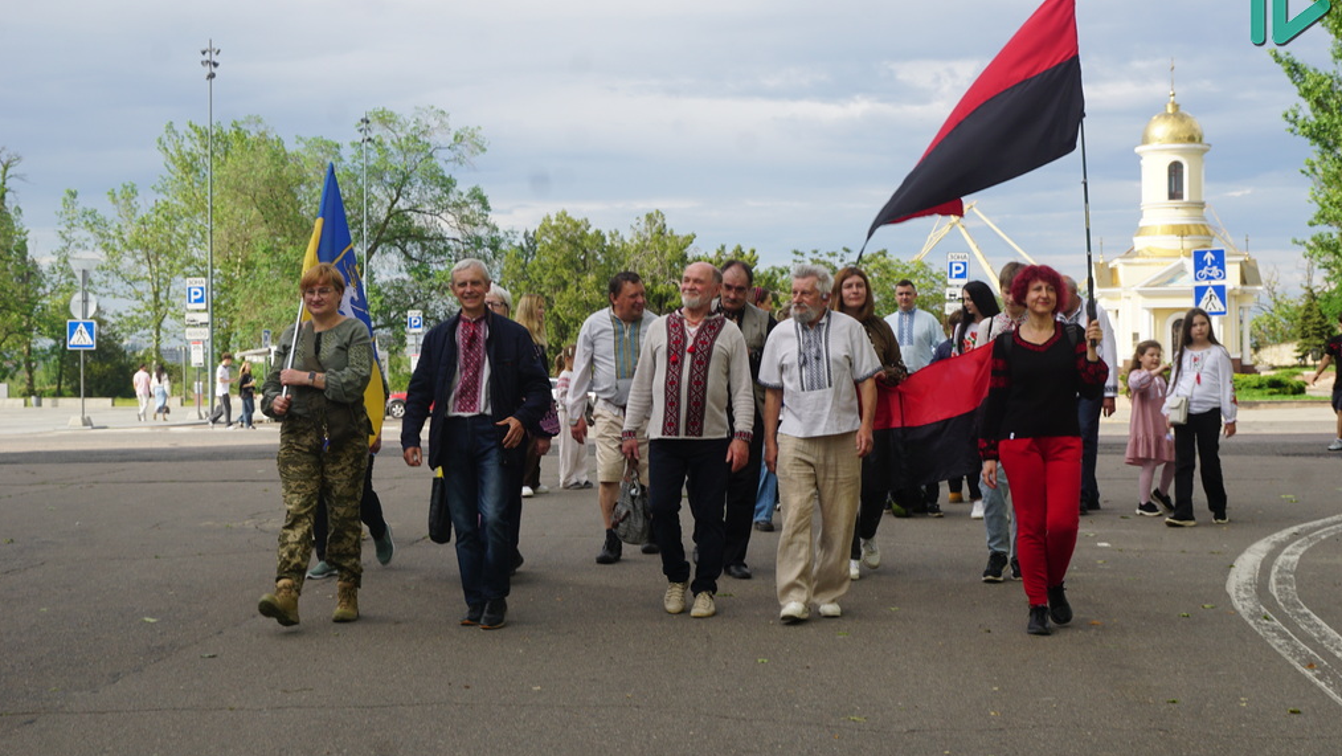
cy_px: 375
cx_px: 668
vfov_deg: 21.6
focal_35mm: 56
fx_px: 1976
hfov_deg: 37.5
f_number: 9
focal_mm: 35
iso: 100
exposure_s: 1/125
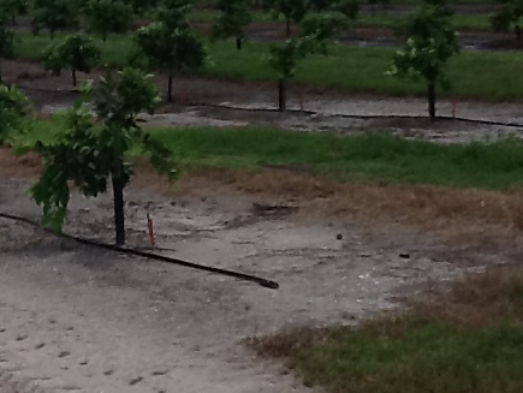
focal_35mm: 97
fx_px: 1467
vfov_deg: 15.1
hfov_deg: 19.8
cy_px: 44
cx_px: 37
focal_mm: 2.03
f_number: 2.4
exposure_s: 1/2058
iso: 40
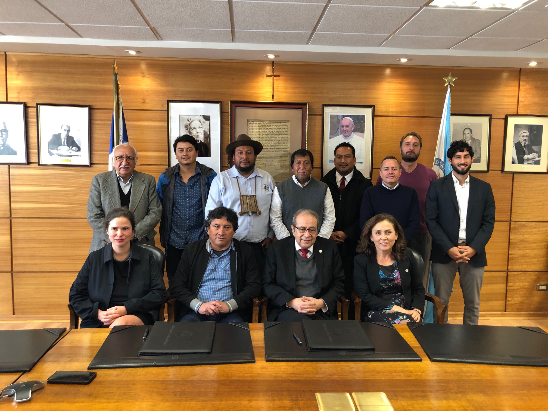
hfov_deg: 63.4
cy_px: 206
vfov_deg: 49.7
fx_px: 443
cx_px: 274
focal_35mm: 28
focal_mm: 3.99
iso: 40
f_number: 1.8
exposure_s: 1/14
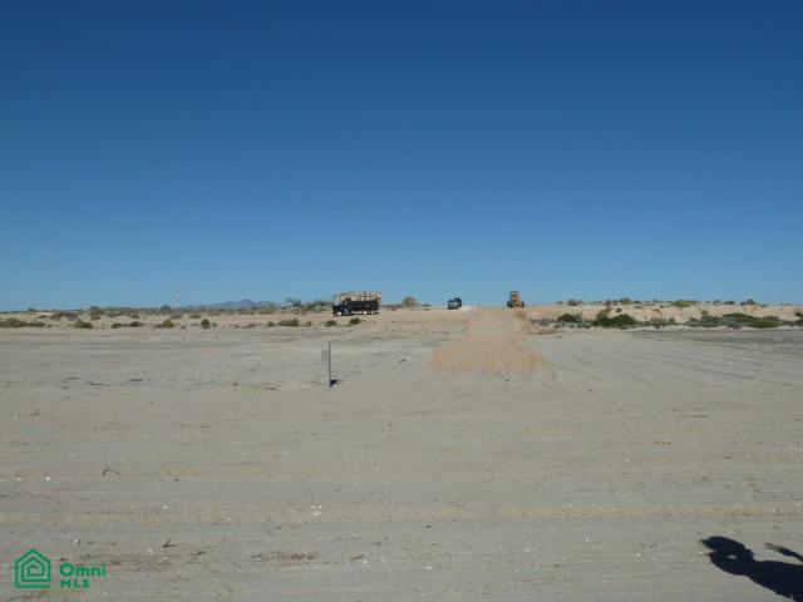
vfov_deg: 48.2
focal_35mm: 29
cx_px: 402
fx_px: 673
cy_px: 301
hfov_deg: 61.7
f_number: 5.6
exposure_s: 1/1000
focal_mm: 4.7
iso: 80
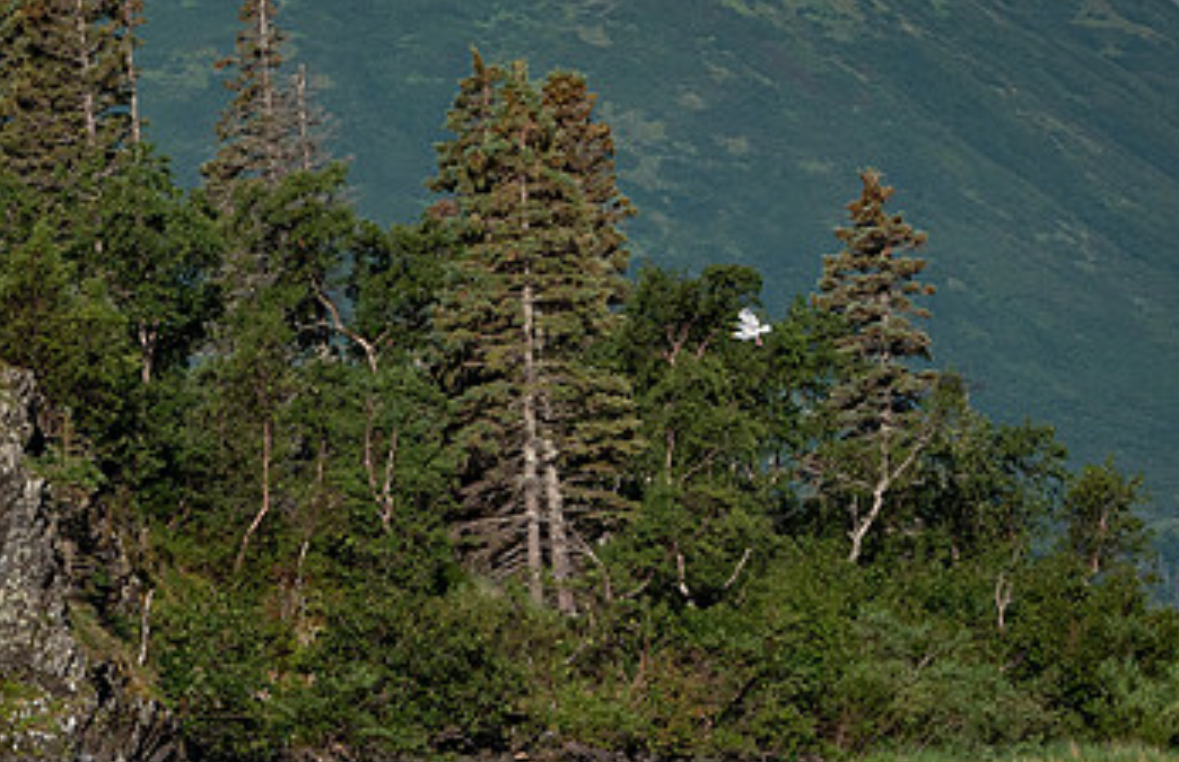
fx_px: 10448
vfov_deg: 4.2
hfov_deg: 6.5
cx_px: 244
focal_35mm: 322
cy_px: 465
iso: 400
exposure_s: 1/4000
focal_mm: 88
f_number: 5
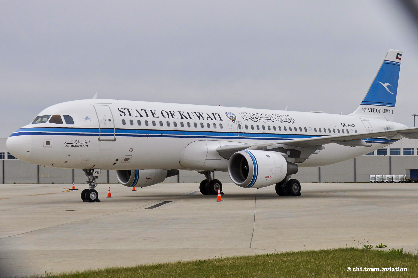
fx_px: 435
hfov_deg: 51.3
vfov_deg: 35.4
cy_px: 139
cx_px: 209
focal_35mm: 38
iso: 200
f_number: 5.6
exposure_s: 1/2000
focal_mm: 25
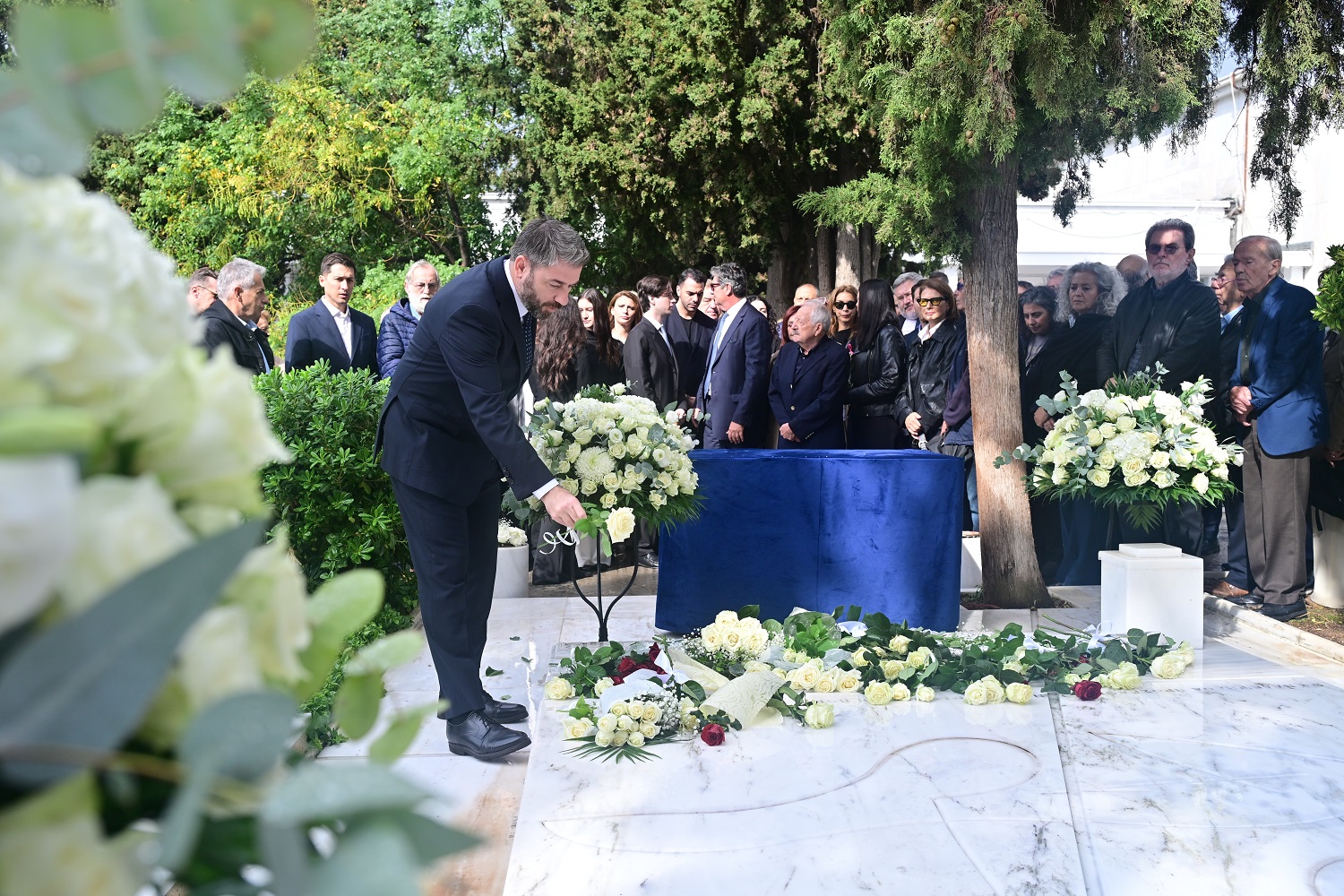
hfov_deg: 59.5
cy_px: 448
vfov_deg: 41.7
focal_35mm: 32
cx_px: 672
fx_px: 1176
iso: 280
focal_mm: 31.5
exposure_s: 1/640
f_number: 5.6
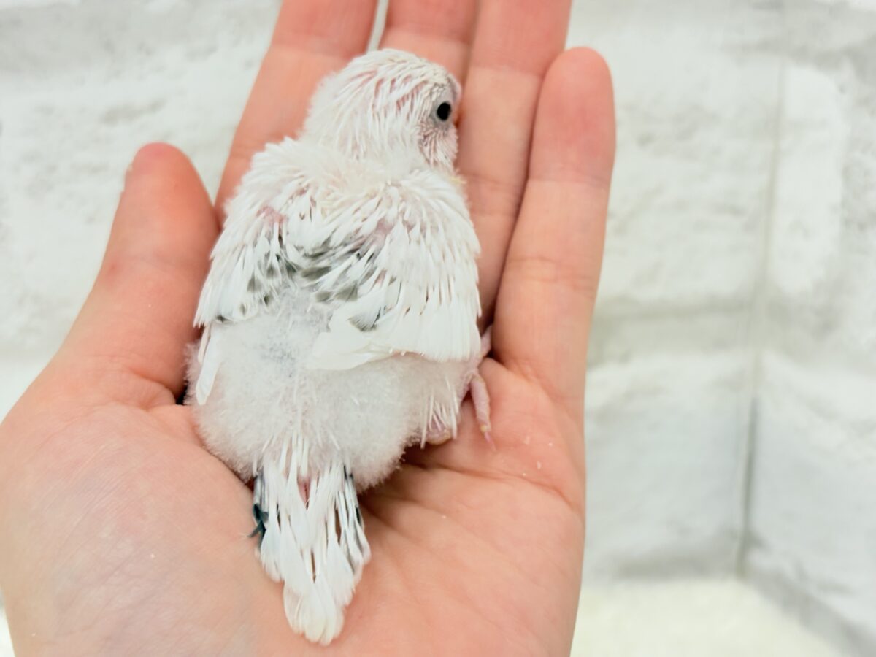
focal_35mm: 52
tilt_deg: -17.3
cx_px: 438
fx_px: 1316
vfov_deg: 28.0
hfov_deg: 36.8
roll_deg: +1.5
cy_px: 328
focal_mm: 5.96
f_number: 1.6
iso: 32
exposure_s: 1/50
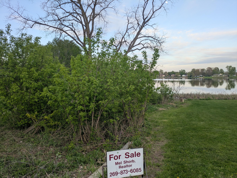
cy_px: 89
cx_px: 118
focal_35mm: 25
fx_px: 171
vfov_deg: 54.9
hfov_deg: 69.4
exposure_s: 1/264
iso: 50
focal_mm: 5.43
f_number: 1.89
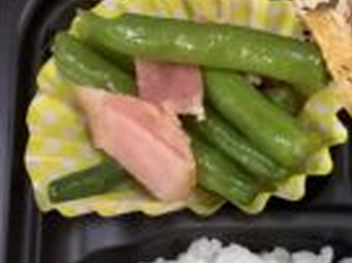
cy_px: 264
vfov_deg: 16.8
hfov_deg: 20.6
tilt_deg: -82.8
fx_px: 874
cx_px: 468
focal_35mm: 86
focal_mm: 3.3
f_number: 2.4
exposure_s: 1/60
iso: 200
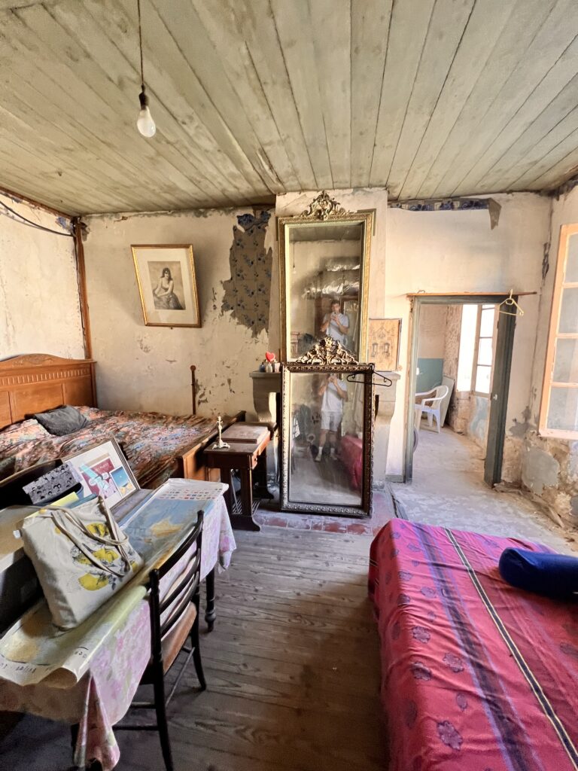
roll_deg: +2.4
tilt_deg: -1.7
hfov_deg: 89.9
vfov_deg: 106.2
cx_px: 289
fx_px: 289
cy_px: 386
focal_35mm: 13
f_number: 1.8
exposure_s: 1/60
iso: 320
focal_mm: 1.57
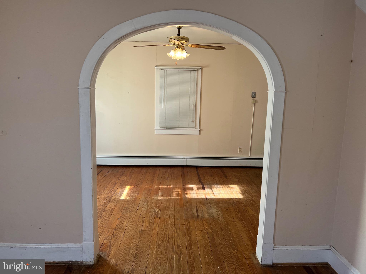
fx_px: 275
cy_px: 137
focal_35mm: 26
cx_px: 183
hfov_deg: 67.3
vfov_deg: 53.1
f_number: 1.5
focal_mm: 5.7
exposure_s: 1/120
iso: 125
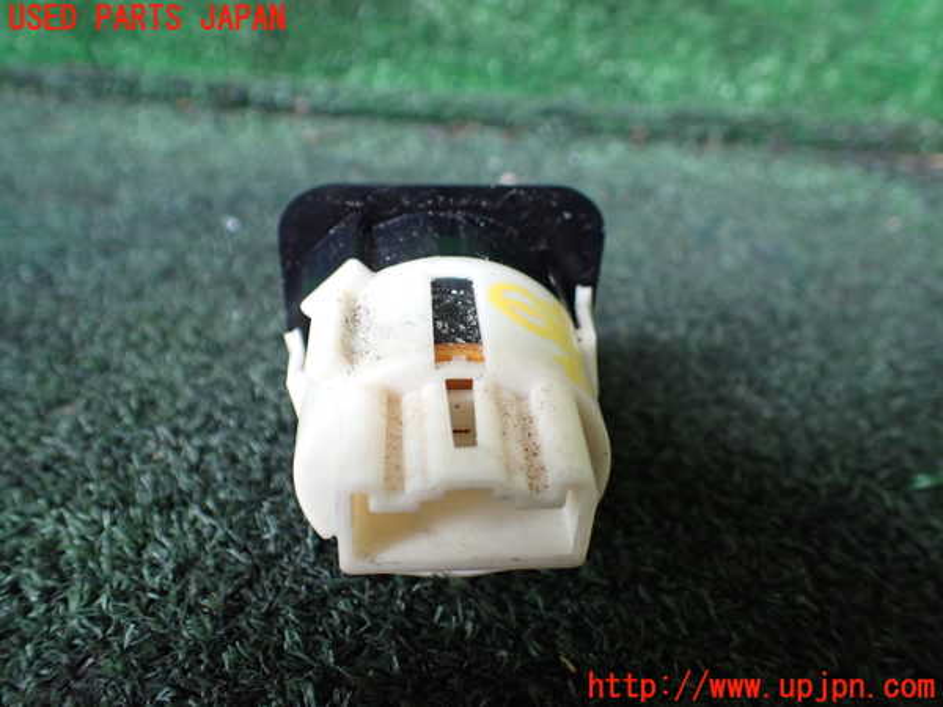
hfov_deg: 60.0
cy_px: 354
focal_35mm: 30
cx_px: 472
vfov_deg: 46.8
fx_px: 817
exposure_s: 1/125
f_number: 2.3
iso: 640
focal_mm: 5.4
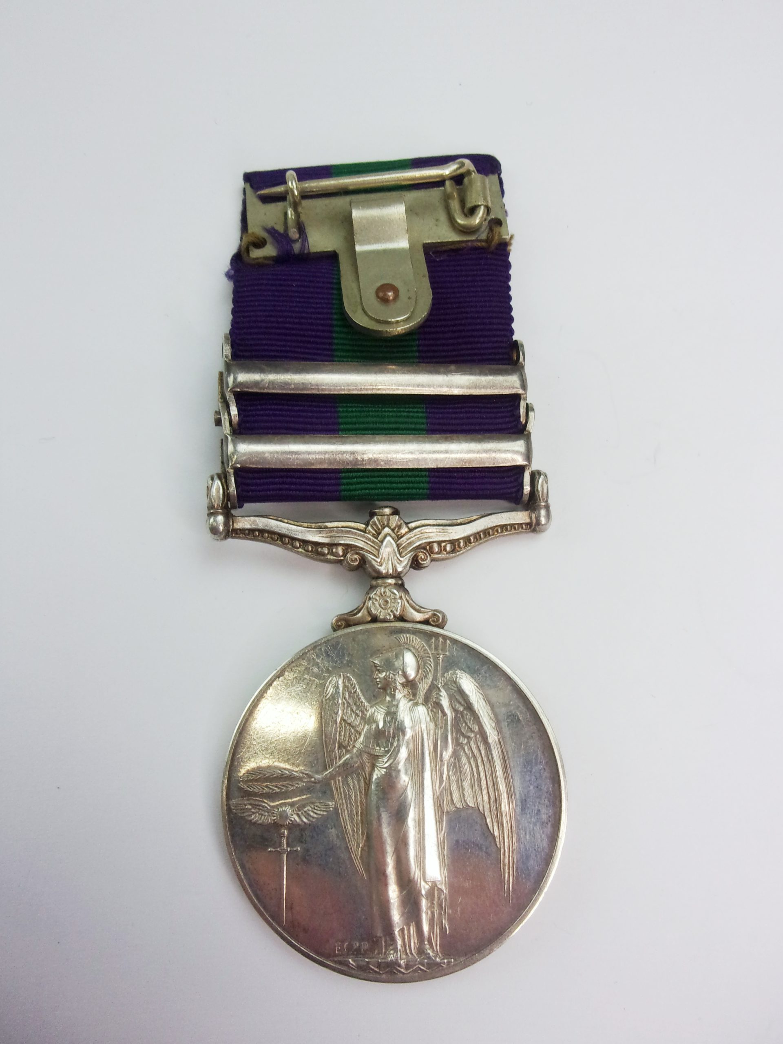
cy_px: 522
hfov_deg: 49.7
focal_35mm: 28
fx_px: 844
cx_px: 392
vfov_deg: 63.4
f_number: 3.9
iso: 132
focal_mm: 5.1
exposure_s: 1/125
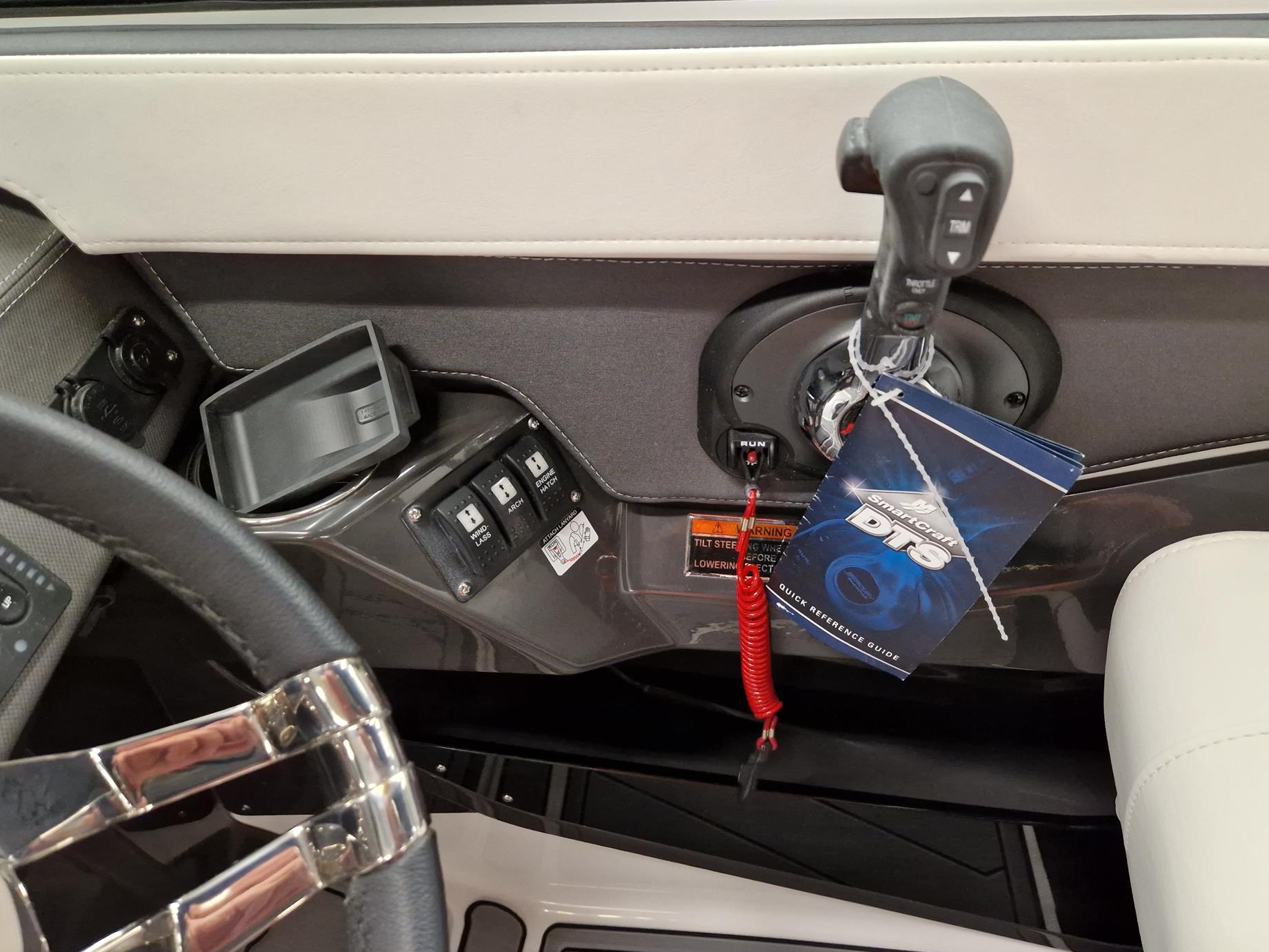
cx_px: 668
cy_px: 467
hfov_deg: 69.3
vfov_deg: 54.9
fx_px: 916
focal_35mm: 25
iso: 500
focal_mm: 5.4
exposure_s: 1/100
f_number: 1.8
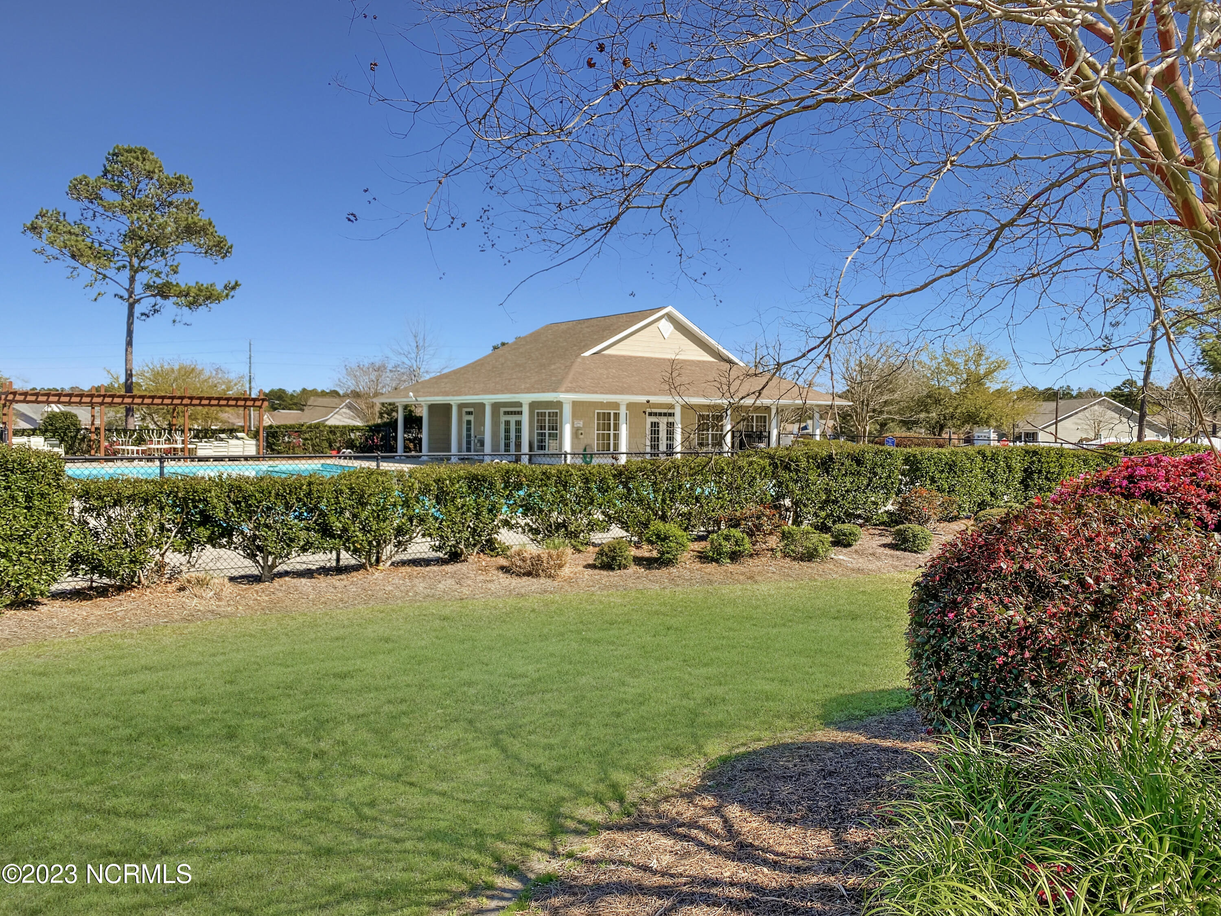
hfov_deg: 67.3
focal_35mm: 26
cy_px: 458
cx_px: 610
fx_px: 917
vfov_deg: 53.1
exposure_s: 1/1543
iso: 32
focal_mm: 4.25
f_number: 1.8
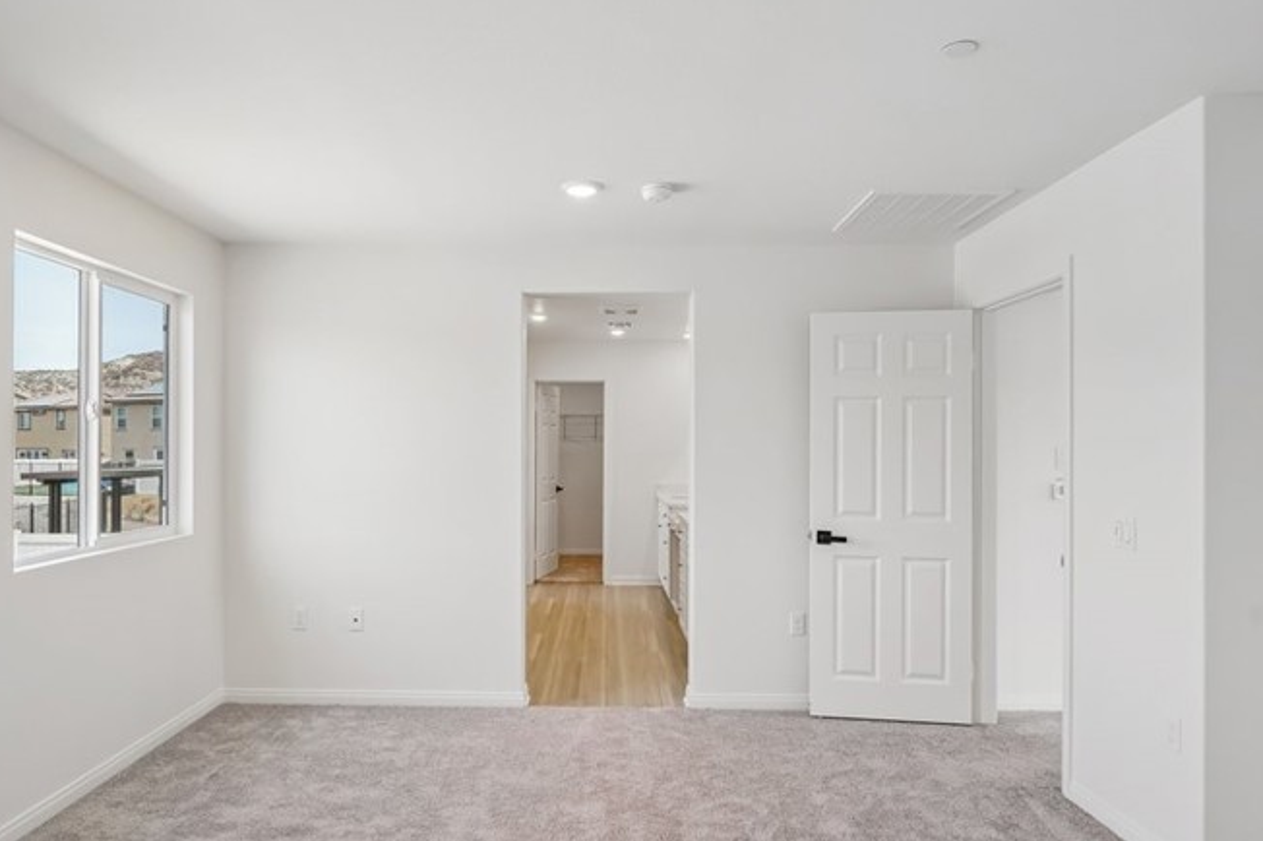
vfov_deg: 57.1
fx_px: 771
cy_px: 450
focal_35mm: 22
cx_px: 597
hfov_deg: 78.5
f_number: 7.1
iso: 125
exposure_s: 1/30
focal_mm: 14
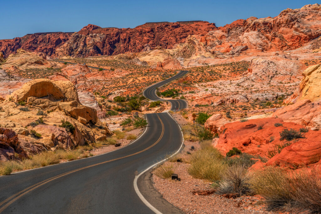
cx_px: 160
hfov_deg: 28.8
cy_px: 107
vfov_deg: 19.5
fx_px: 624
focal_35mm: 70
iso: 100
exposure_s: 1/500
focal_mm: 70
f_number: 11
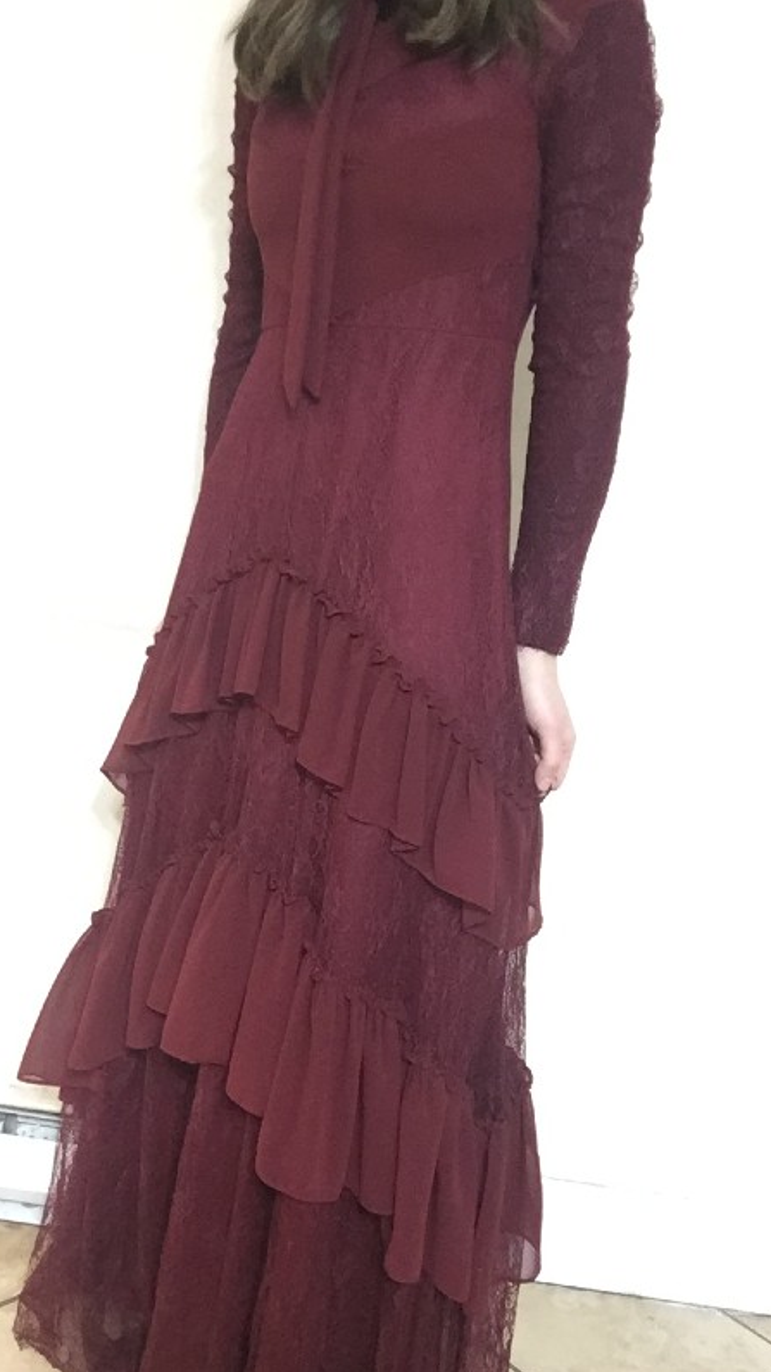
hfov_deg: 34.6
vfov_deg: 58.0
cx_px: 343
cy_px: 689
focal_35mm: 34
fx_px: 1236
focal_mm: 2.65
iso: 250
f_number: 2.2
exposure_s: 1/24
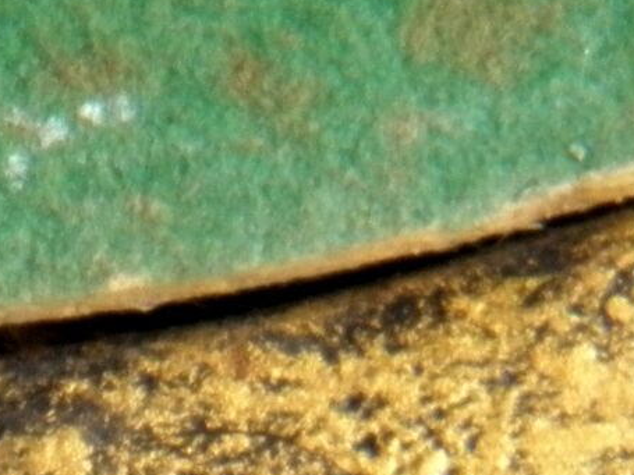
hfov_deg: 4.4
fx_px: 8240
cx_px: -509
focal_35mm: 450
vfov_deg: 3.3
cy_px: 1276
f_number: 4.4
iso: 200
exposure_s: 1/40
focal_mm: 14.3
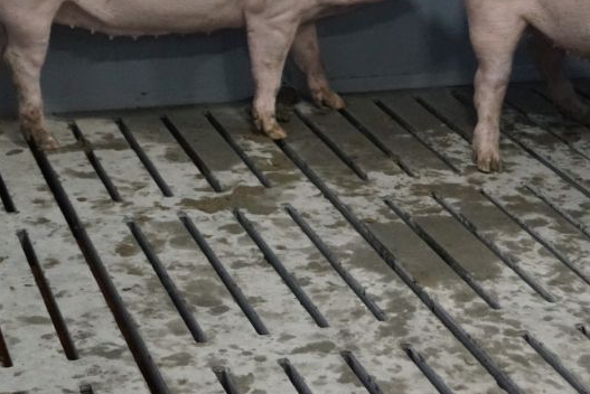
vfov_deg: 13.4
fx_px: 1672
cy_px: 68
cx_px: 374
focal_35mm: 102
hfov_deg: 20.0
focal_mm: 35
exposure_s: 1/50
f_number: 5
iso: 3200
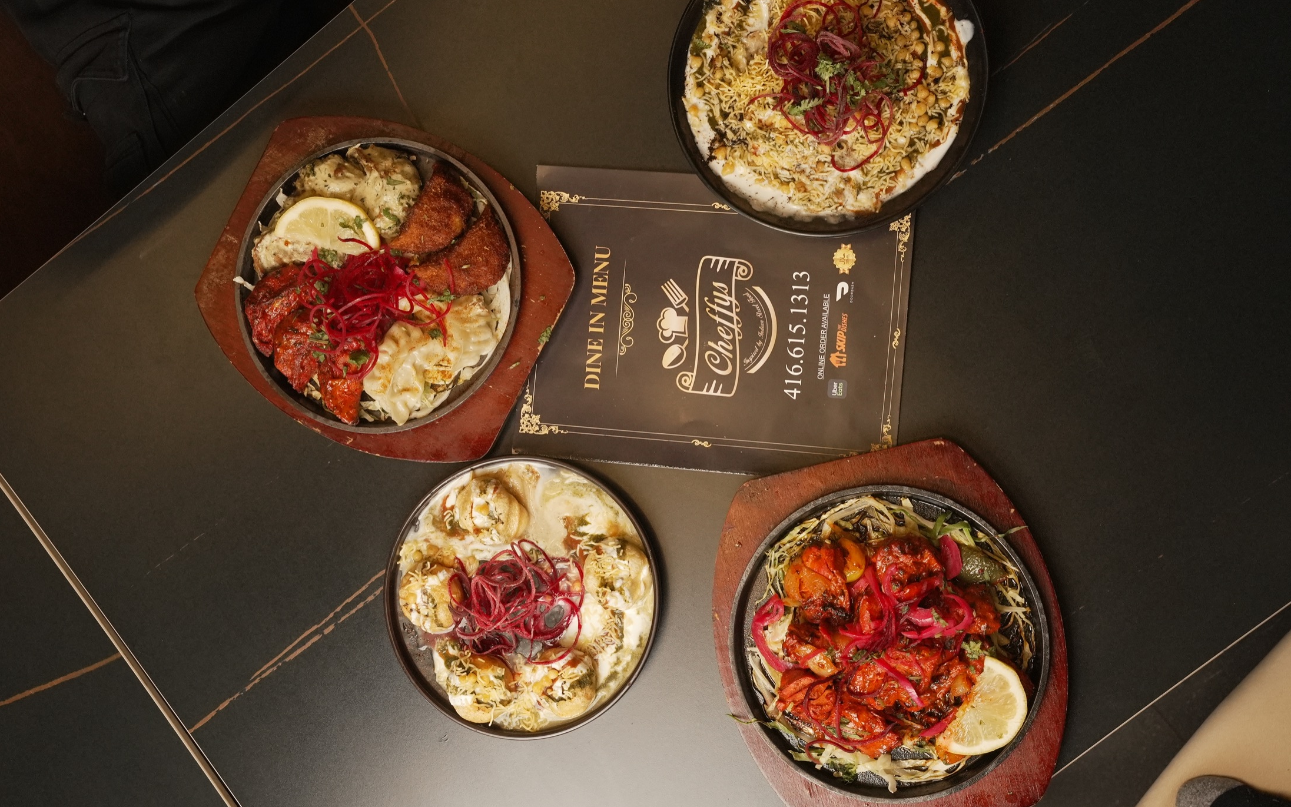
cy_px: 384
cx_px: 645
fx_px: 1583
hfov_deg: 44.4
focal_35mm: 45
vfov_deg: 28.6
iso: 6400
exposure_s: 1/125
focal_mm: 44
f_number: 9
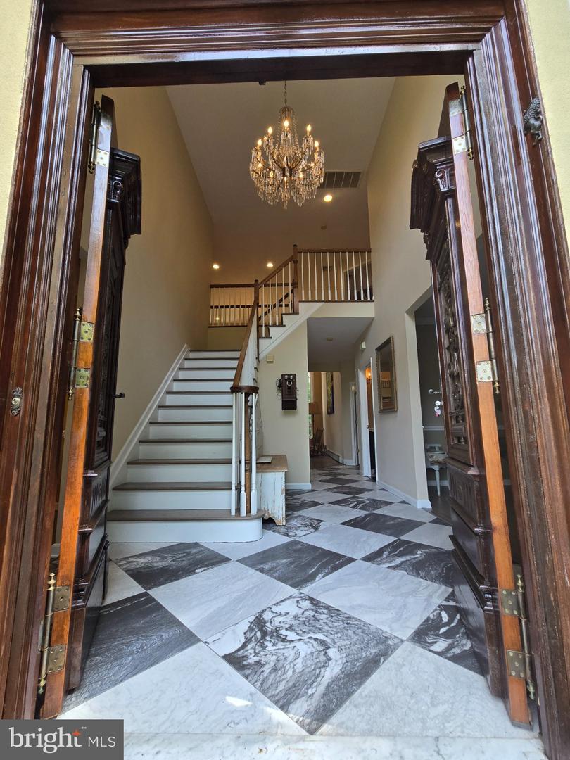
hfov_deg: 89.9
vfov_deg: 106.2
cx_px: 285
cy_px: 380
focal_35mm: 13
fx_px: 285
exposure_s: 1/120
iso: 64
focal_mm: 2.2
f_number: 2.2
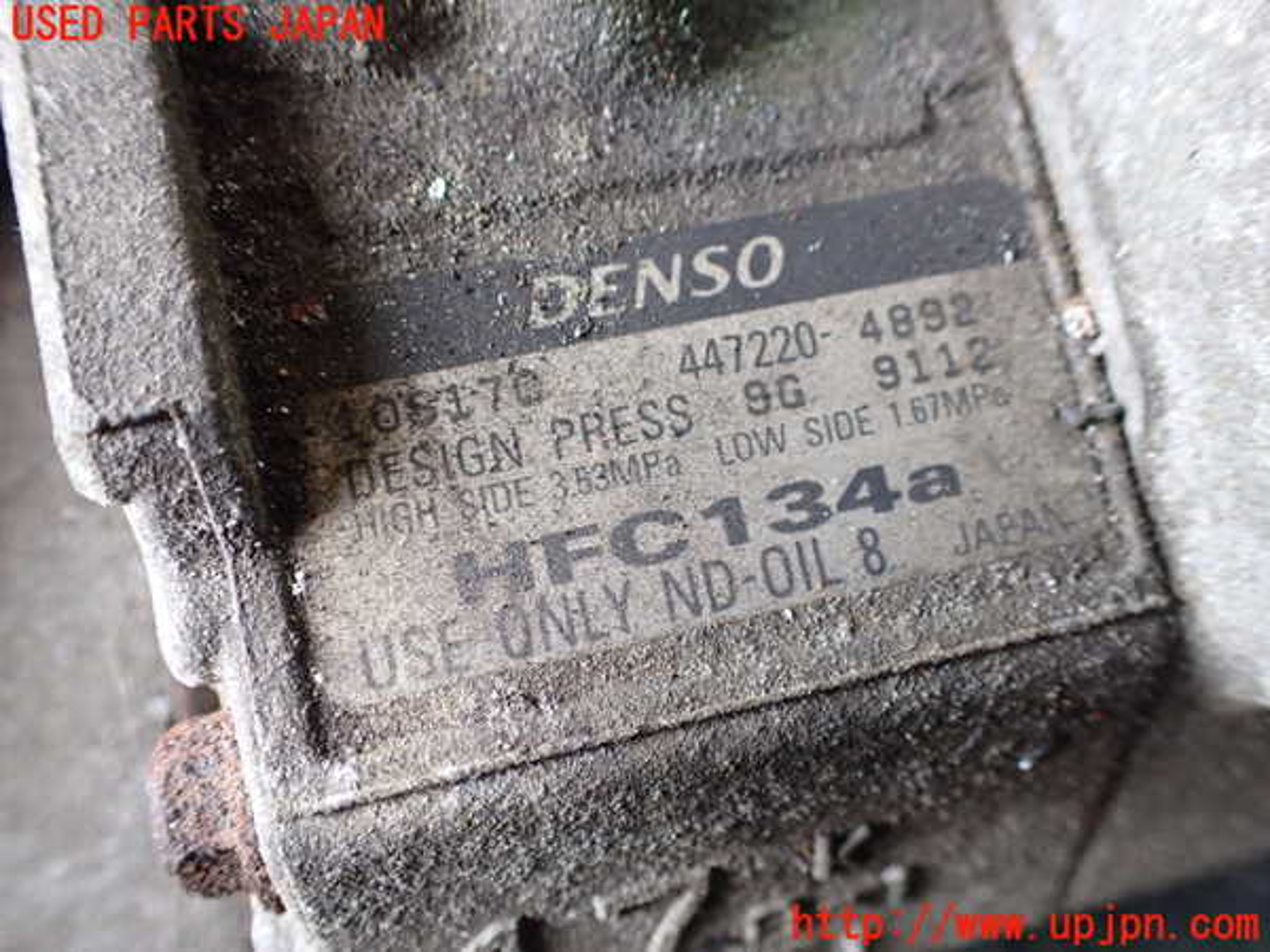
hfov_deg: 60.0
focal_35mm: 30
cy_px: 476
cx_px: 635
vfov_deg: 46.8
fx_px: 1101
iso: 640
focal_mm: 5.4
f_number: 2.3
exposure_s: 1/125
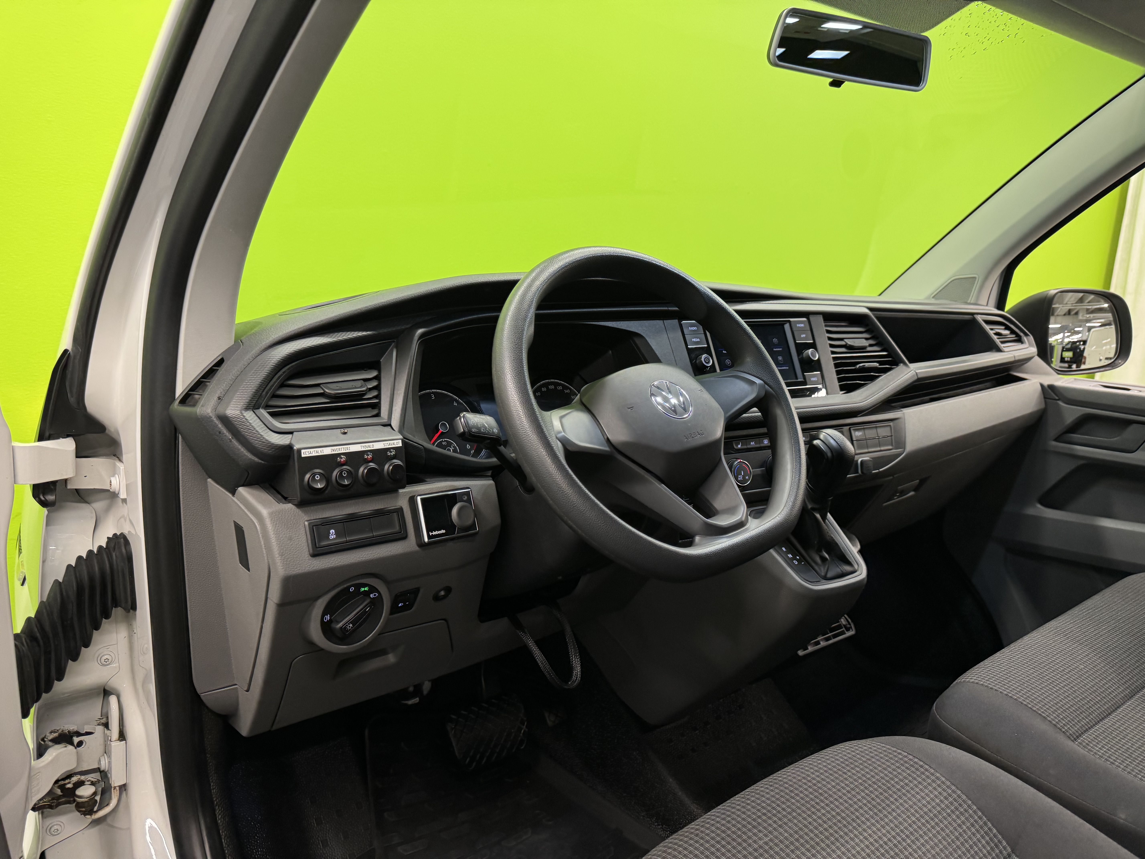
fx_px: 794
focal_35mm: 24
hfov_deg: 71.6
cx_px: 572
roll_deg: -2.7
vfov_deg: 56.8
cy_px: 430
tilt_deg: -13.1
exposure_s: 1/100
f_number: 1.78
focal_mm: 6.76
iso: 200
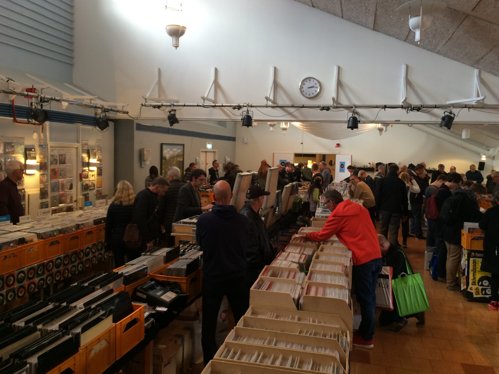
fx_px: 432
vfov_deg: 46.8
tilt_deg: -4.5
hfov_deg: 60.0
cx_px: 254
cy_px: 184
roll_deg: -0.9
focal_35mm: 30
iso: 125
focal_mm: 4.15
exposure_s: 1/33
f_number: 2.2
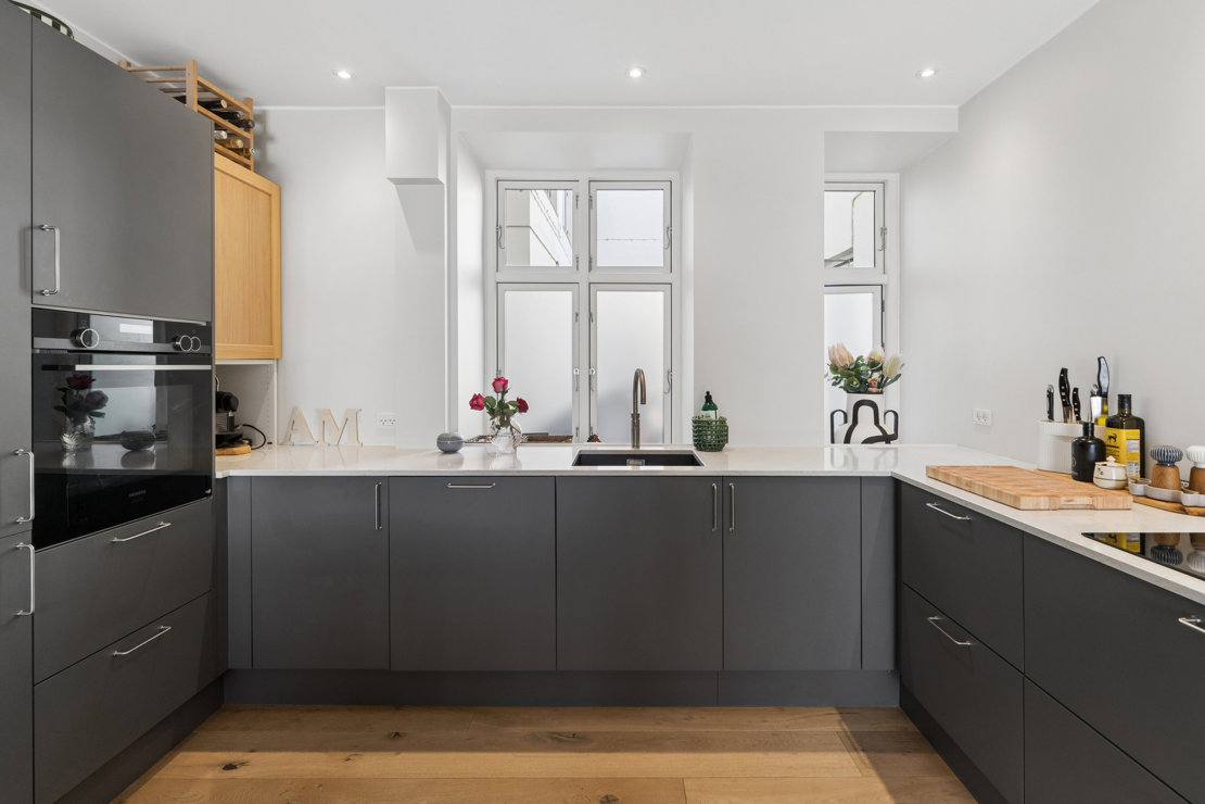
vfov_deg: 72.1
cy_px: 402
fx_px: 552
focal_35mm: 16
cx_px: 602
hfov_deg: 95.0
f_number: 8
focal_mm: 11
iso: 200
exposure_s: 1/50
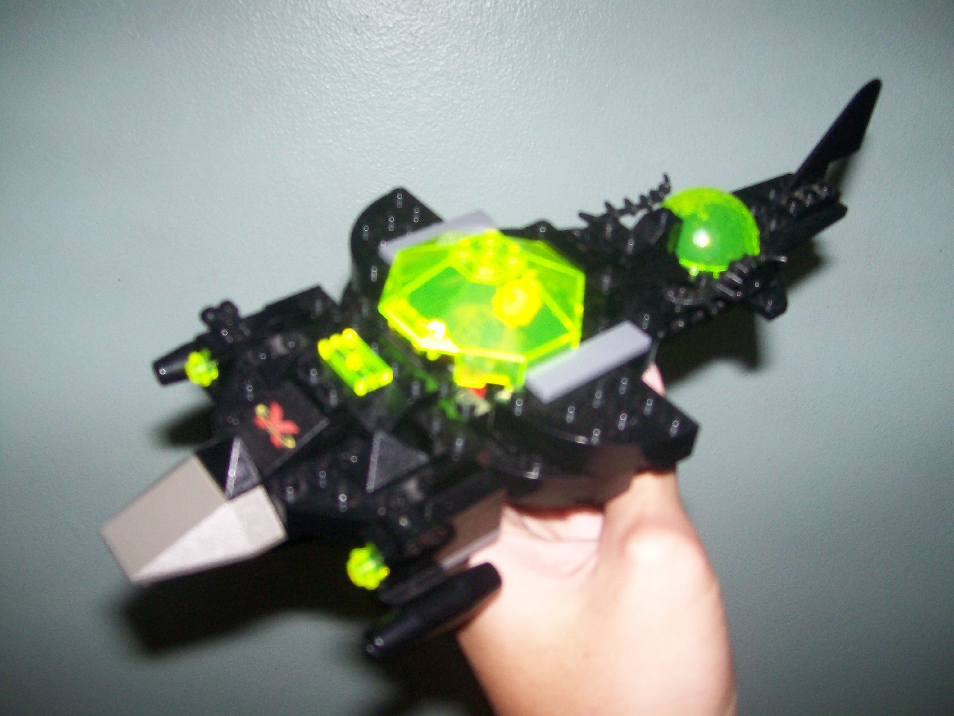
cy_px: 358
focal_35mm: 36
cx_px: 477
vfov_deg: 39.7
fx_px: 992
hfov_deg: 51.4
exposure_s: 1/64
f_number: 2.7
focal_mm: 6
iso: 140
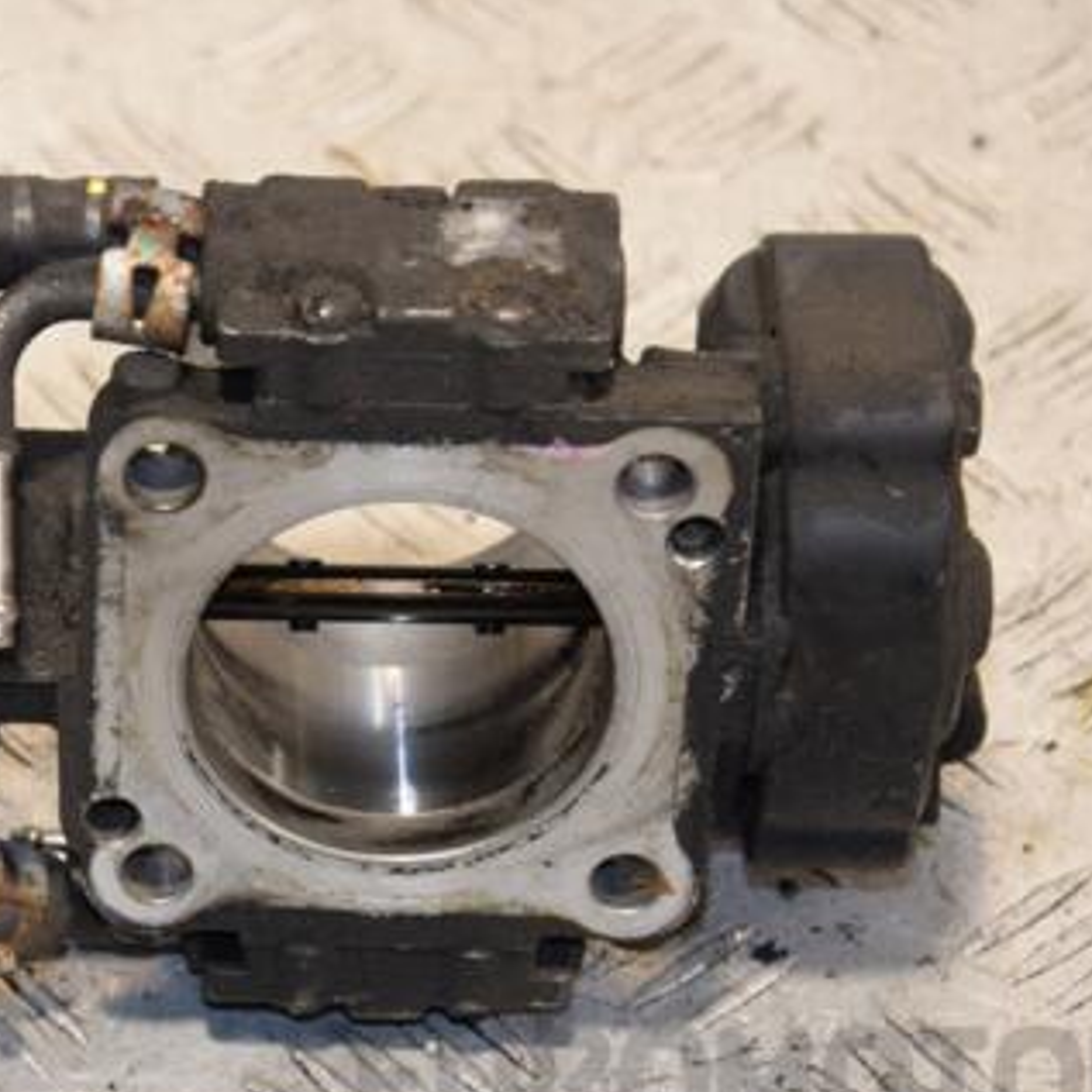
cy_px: 620
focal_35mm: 181
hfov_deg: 9.7
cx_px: 293
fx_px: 6453
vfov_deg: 9.7
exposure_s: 1/200
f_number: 5.6
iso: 800
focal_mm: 75
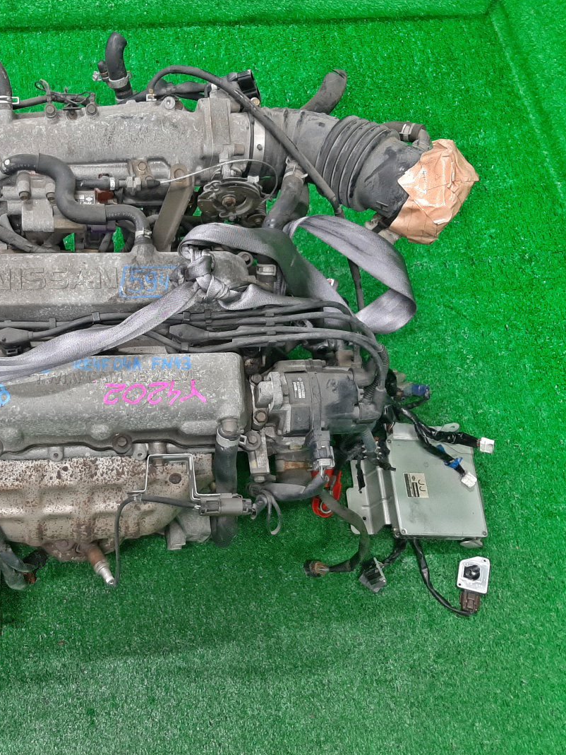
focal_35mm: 35
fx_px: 763
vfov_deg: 52.6
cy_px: 377
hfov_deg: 39.7
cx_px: 147
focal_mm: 3.93
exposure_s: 1/50
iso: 157
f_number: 1.7
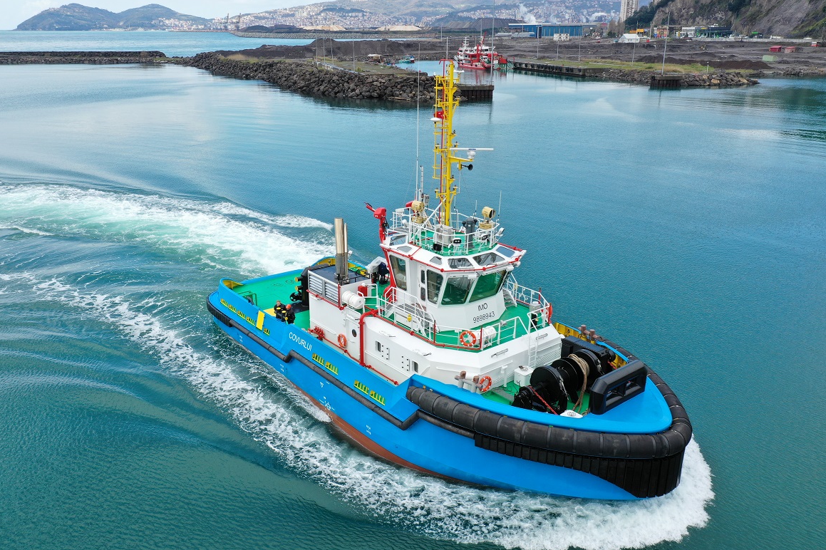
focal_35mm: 29
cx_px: 423
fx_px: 665
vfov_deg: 44.9
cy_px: 281
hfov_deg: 63.7
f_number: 5.6
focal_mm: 10.26
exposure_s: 1/200
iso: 100
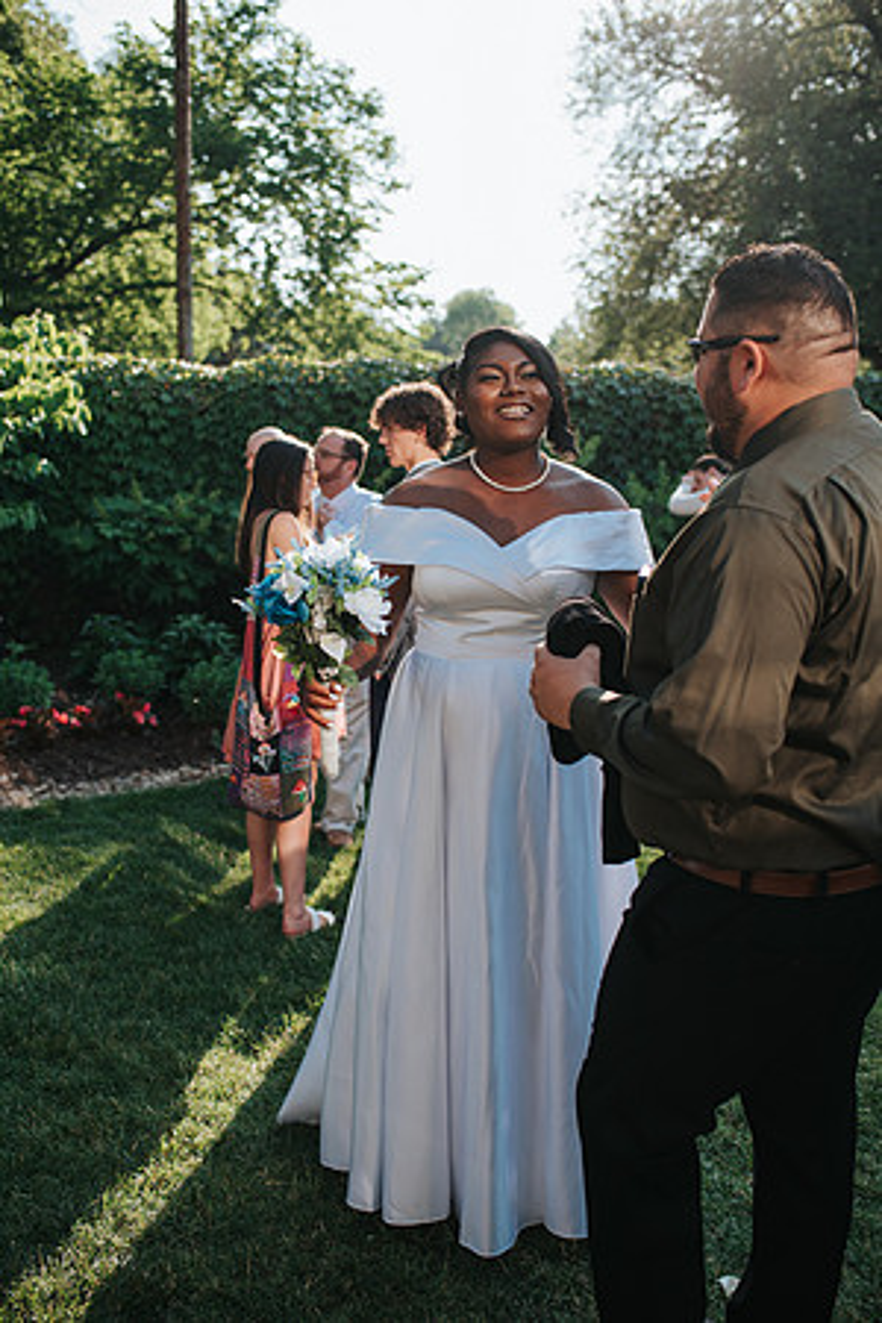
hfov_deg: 37.9
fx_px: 1286
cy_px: 662
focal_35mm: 35
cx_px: 441
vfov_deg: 54.4
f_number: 3.2
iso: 100
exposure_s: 1/640
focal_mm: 35
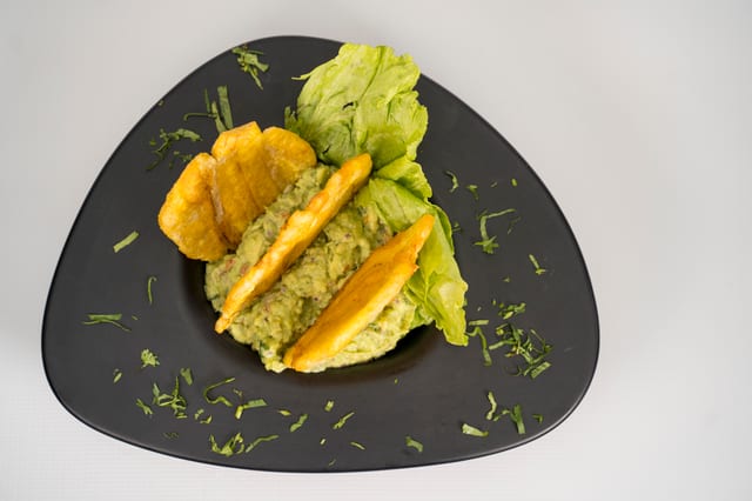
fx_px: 1190
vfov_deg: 23.8
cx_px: 376
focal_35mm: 57
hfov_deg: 35.1
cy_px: 250
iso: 100
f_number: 4
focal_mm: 57
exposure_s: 1/160
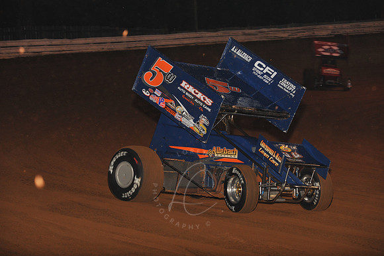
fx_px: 1652
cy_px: 128
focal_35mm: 155
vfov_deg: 8.8
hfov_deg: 13.3
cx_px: 192
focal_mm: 155
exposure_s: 1/320
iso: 1250
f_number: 7.1
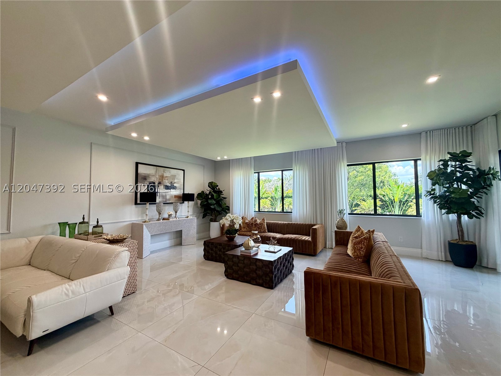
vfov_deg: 85.7
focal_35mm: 14
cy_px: 188
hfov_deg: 102.1
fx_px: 203
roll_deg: +0.5
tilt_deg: +2.3
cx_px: 250
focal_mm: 2.22
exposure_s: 1/120
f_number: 2.2
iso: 125
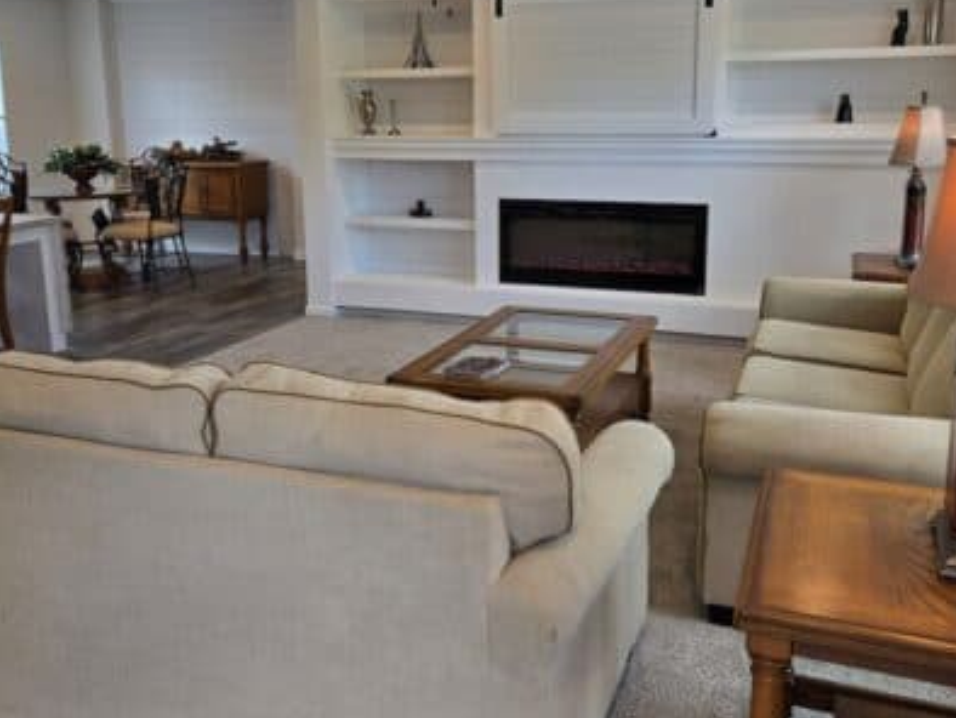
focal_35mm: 35
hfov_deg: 52.6
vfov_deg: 40.6
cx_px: 451
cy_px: 296
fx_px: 967
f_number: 1.8
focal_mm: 5.4
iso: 50
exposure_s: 1/120
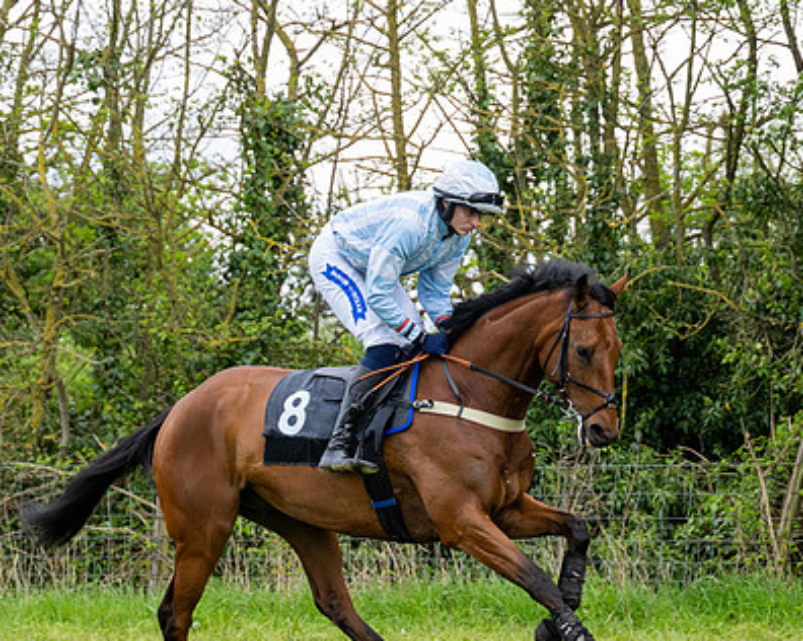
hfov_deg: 9.9
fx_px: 4653
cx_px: 367
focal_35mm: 196
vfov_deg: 7.9
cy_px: 435
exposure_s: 1/1600
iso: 800
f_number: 4
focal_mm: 98
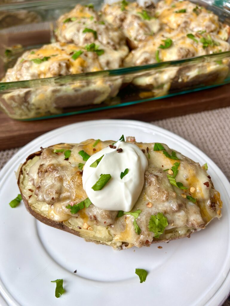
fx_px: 230
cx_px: 115
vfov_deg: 67.3
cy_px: 153
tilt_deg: -46.2
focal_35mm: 26
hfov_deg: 53.1
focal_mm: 5.7
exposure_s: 1/278
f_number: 1.5
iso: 40
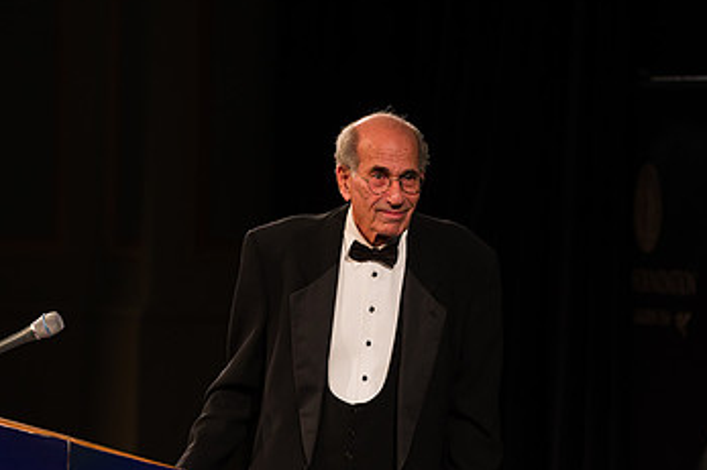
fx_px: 6399
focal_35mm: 326
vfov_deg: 4.2
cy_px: 281
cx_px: 361
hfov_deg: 6.3
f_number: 4
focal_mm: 195
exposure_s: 1/200
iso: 1600
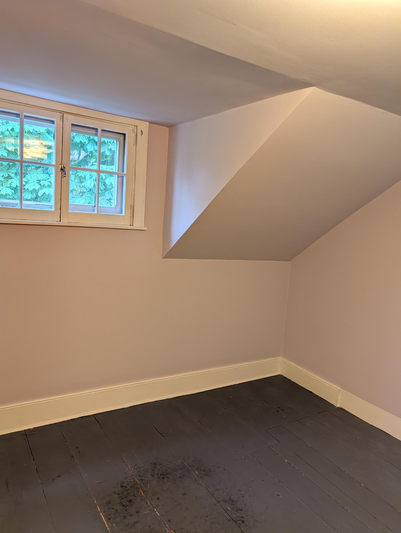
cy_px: 266
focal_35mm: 24
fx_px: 370
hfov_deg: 56.9
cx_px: 200
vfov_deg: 71.5
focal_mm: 6.9
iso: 30
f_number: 1.68
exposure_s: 1/120
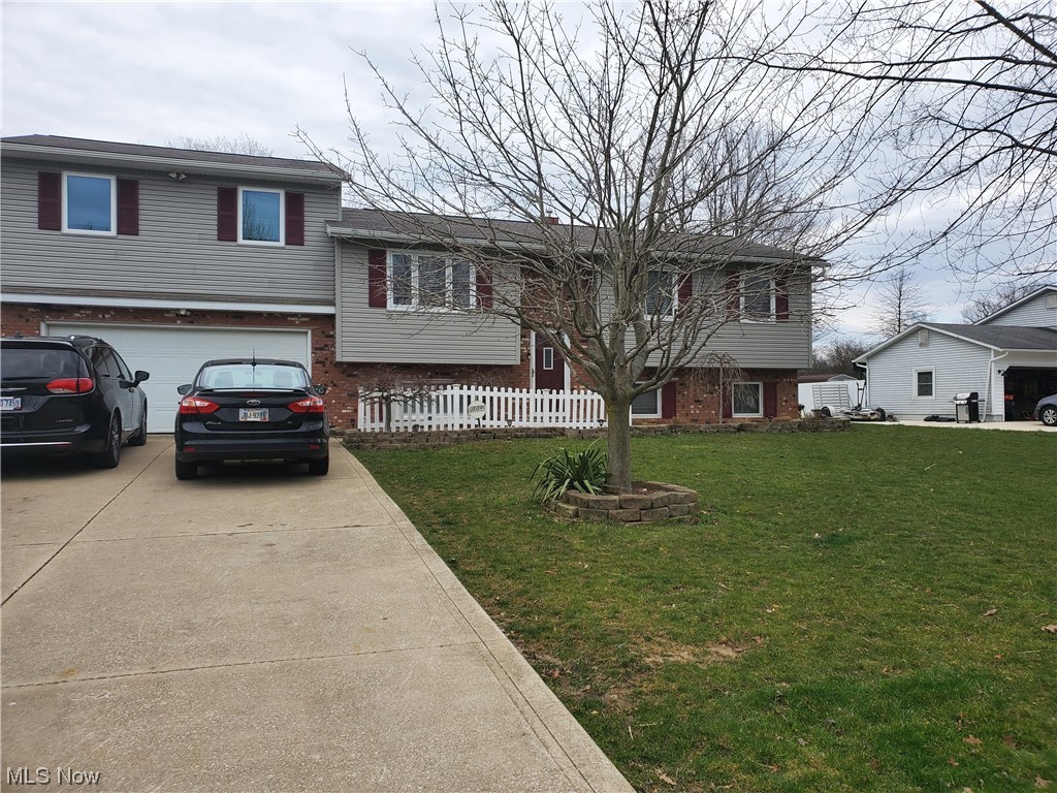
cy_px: 396
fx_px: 794
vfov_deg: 53.1
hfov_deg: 67.3
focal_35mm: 26
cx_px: 528
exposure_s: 1/992
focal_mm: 4.3
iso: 50
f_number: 2.4
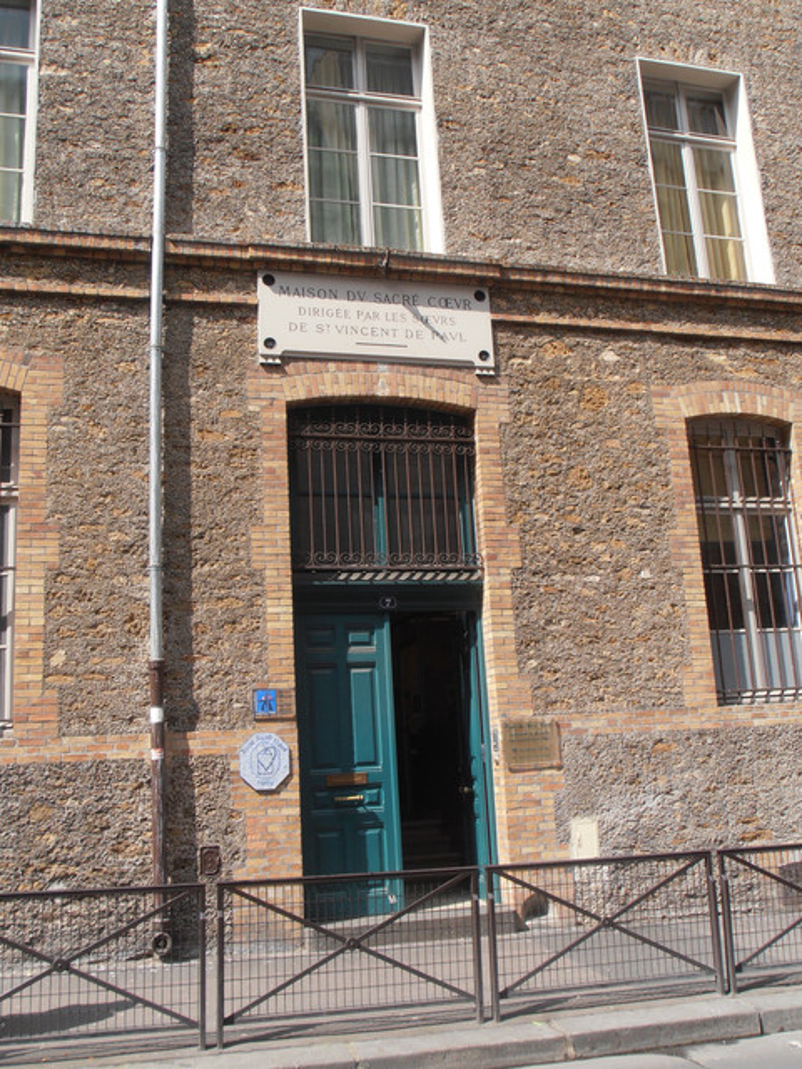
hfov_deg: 38.7
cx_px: 401
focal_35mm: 37
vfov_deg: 50.1
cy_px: 534
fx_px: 1143
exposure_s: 1/640
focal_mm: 6.61
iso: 80
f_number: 3.9
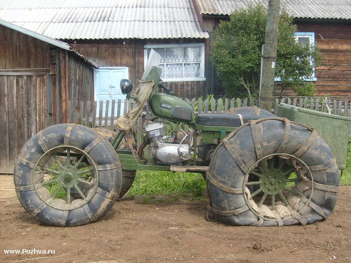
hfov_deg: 52.6
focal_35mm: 35
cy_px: 132
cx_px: 176
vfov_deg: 40.7
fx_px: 355
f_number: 7.1
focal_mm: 5.8
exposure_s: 1/125
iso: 80
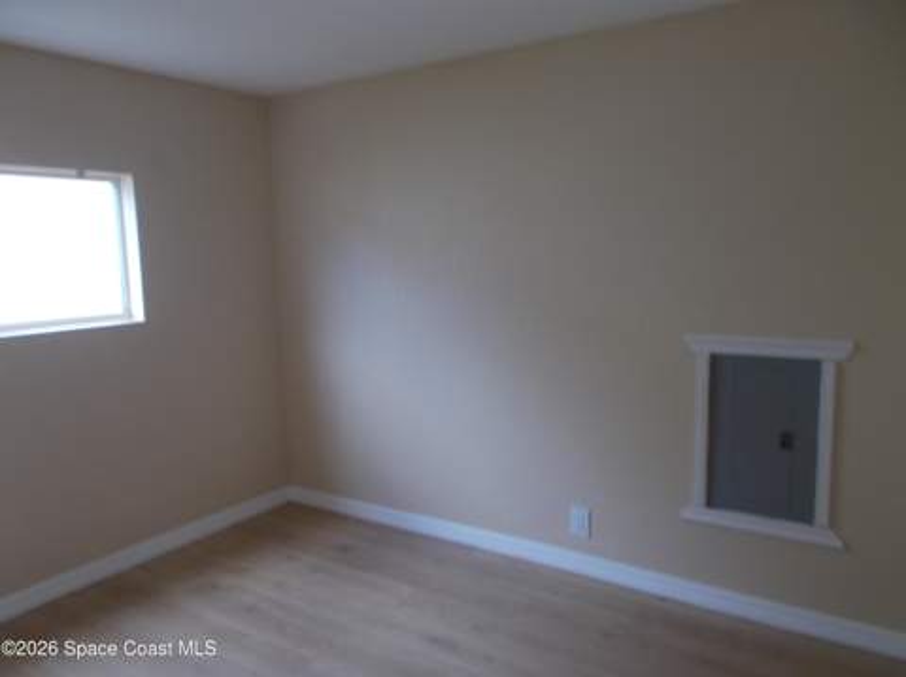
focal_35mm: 26
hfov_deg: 67.4
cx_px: 453
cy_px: 338
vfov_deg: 53.0
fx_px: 680
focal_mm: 4.6
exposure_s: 1/25
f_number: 3.2
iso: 100
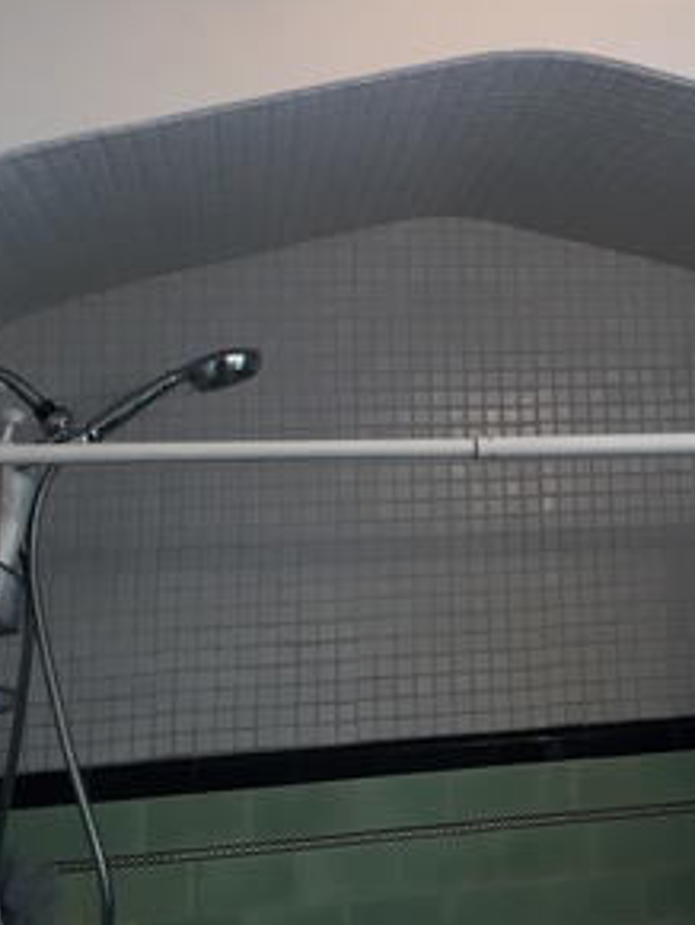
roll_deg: +0.6
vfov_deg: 37.7
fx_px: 1337
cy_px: 300
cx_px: 550
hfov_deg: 28.6
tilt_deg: +12.4
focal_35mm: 50
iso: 32
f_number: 2.2
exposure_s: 1/30
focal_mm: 4.15
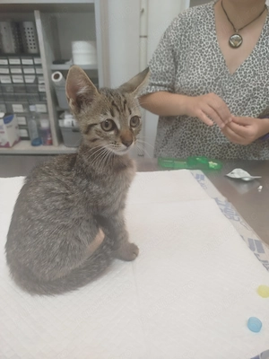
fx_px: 249
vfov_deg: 71.6
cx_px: 134
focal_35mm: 24
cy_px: 180
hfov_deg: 56.8
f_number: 1.7
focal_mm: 5.31
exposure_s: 1/33
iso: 125
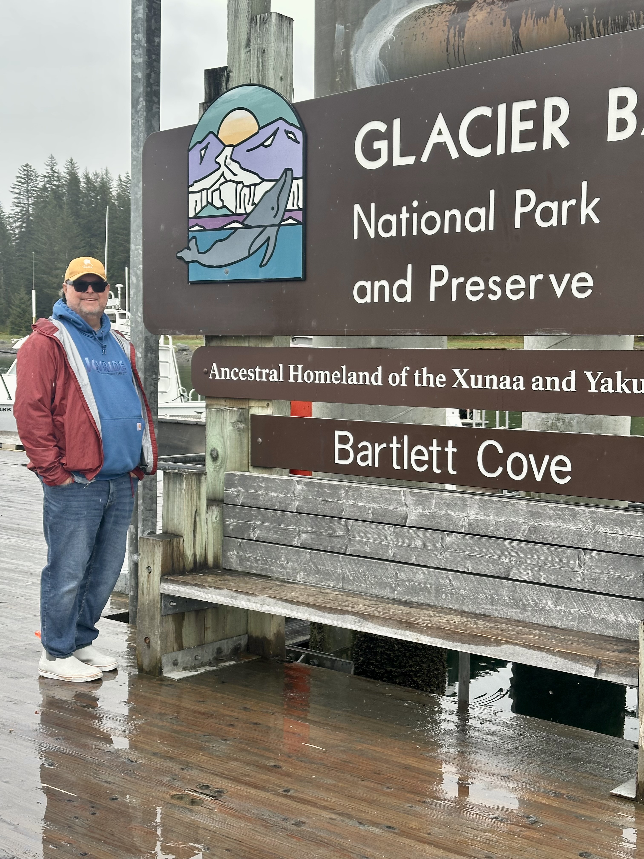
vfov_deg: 39.7
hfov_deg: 30.3
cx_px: 322
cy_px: 430
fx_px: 1191
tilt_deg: -4.4
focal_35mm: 48
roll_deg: -1.3
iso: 64
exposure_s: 1/1107
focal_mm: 6.86
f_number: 1.78
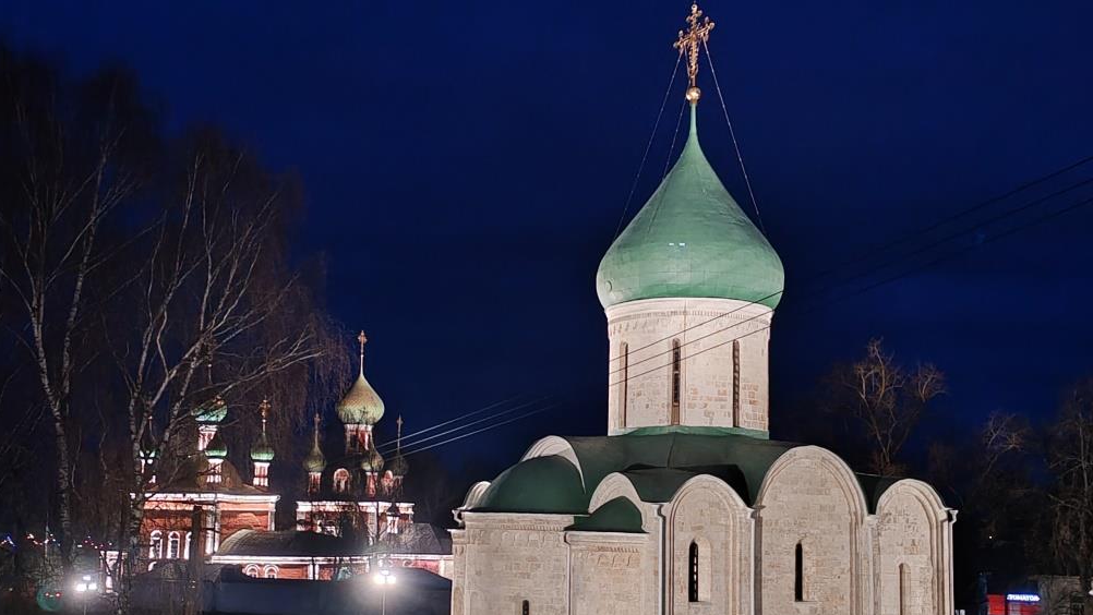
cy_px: 418
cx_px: 536
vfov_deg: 24.3
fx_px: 1420
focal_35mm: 49
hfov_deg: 42.1
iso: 2500
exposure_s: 1/33
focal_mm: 6.12
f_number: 1.9
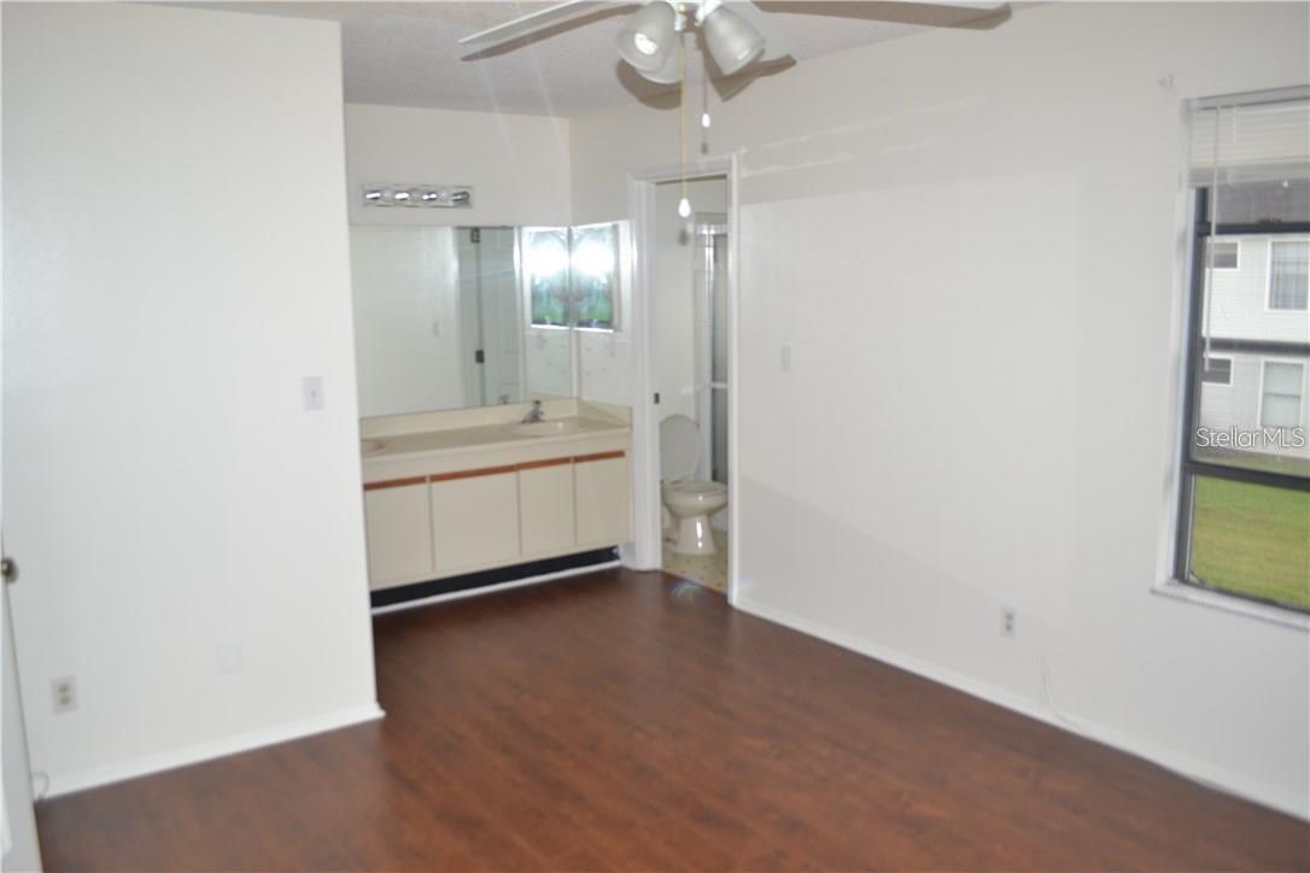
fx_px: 982
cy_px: 436
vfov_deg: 47.9
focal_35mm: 27
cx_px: 655
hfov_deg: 67.4
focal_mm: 18
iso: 200
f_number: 3.5
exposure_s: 1/200
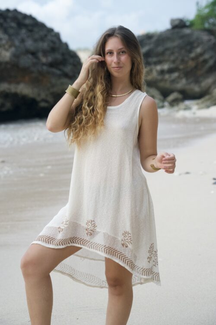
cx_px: 108
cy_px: 162
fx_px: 639
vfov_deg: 28.5
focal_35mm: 71
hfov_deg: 19.2
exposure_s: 1/160
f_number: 4
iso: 5000
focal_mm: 71
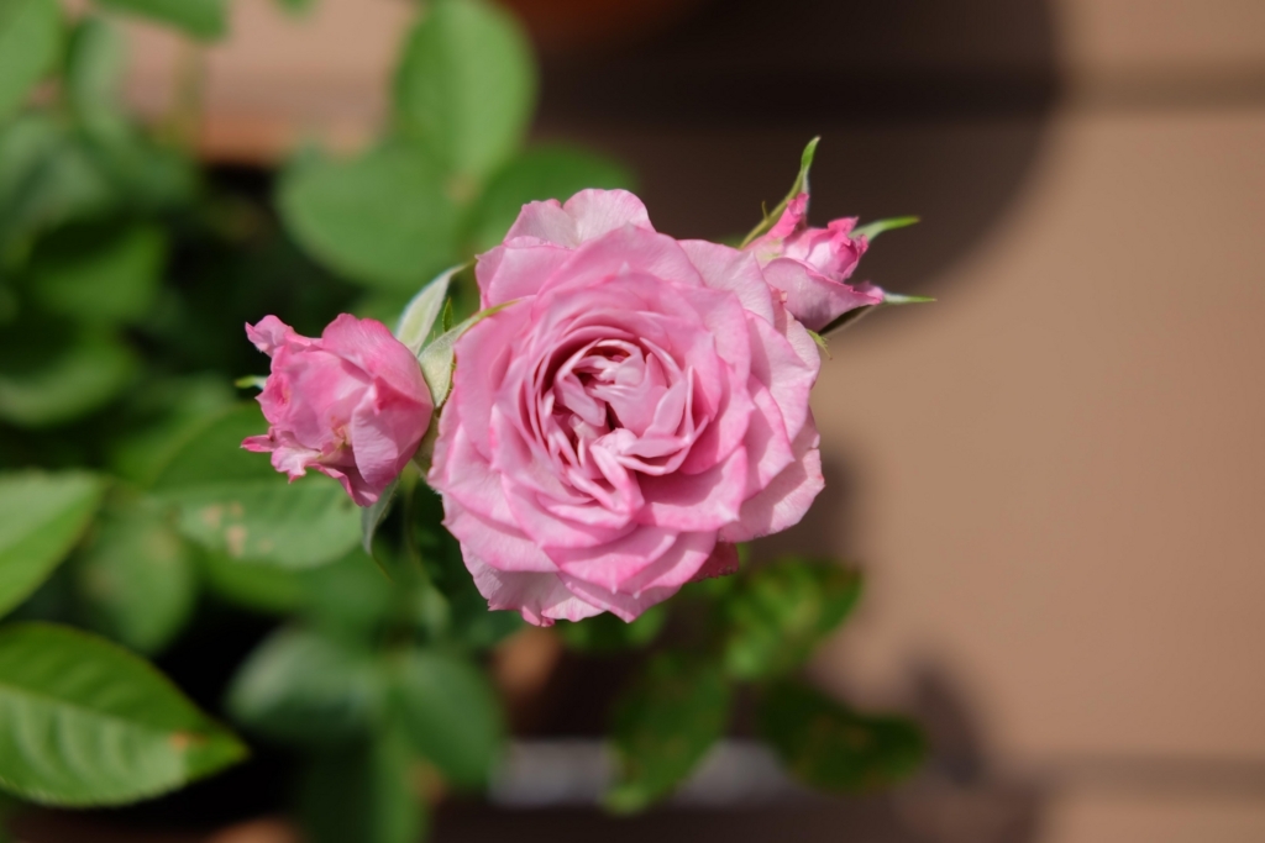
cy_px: 422
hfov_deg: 37.5
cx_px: 632
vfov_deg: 25.5
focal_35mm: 53
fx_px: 1862
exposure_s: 1/2500
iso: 200
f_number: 2.8
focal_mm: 35
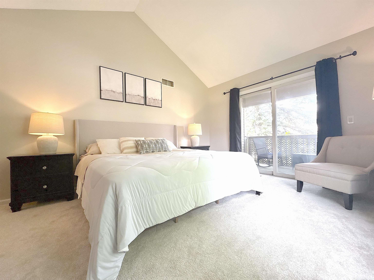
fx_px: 151
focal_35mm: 14
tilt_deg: -0.4
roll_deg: +1.5
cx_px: 187
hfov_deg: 102.1
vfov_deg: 85.7
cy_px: 140
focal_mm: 2.22
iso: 200
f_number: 2.2
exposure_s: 1/120
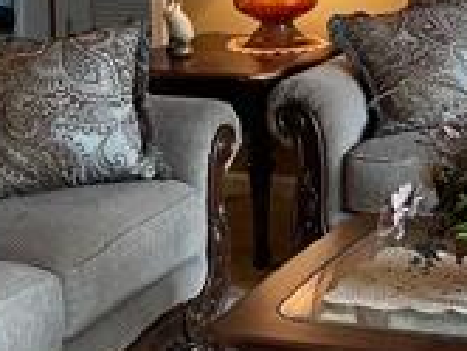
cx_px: 546
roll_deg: +0.1
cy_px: -59
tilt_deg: -4.9
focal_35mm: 100
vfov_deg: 14.4
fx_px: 1351
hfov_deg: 18.7
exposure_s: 1/60
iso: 160
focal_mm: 4.2
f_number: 1.6
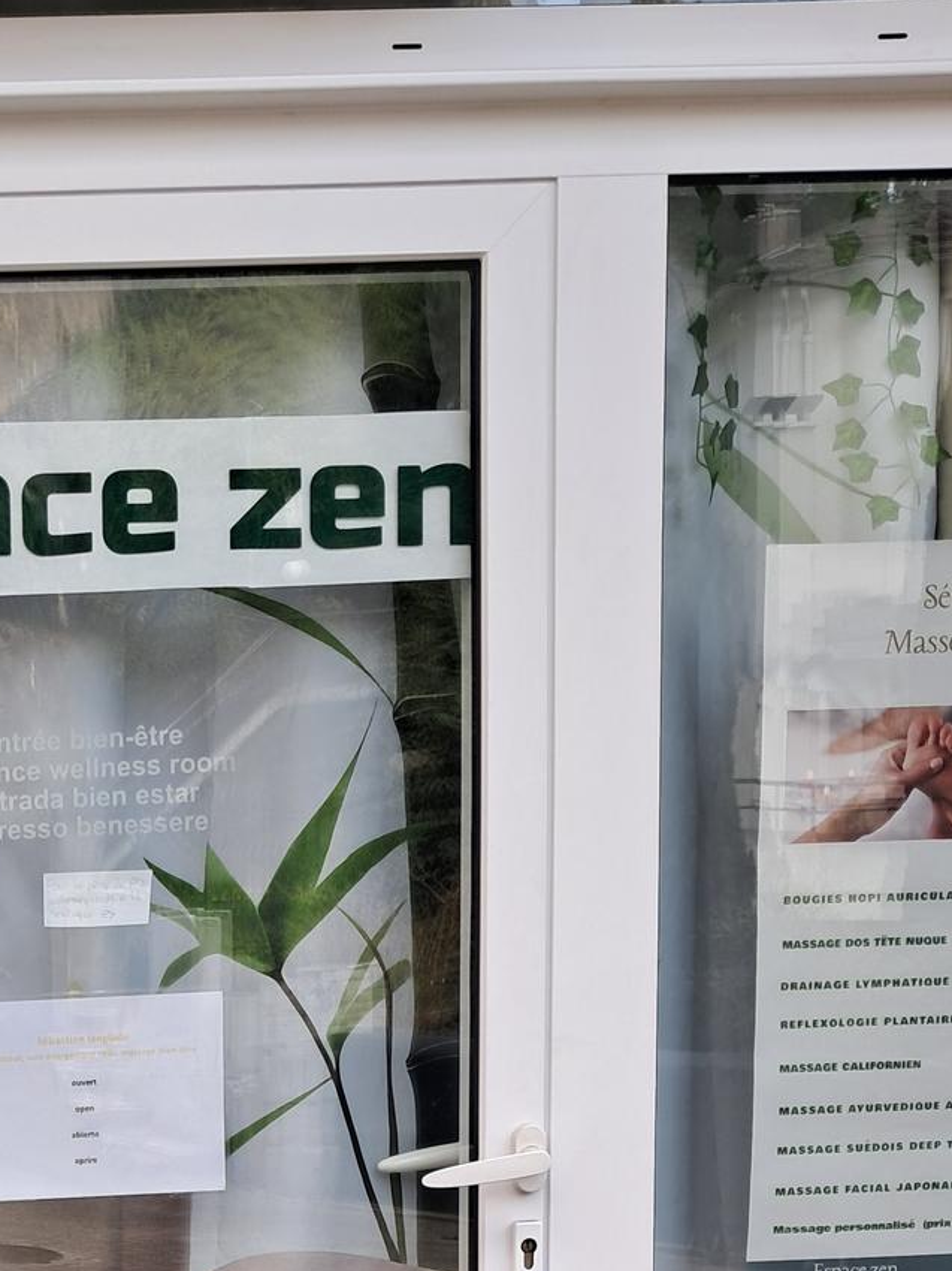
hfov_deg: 22.6
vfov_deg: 29.6
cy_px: 1264
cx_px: -96
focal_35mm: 61
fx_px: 2238
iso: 50
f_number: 1.8
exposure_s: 1/60
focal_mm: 4
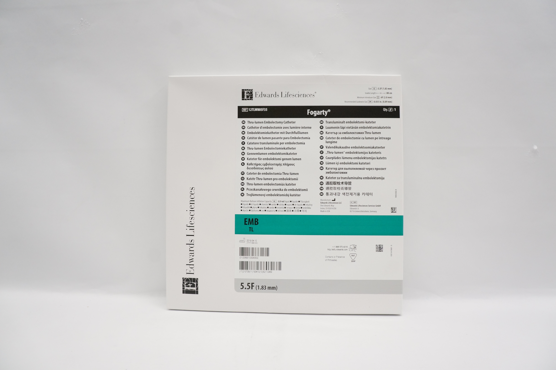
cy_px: 185
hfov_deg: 67.4
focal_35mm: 27
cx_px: 278
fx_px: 417
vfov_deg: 47.8
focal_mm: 18
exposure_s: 1/160
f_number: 6.3
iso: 800
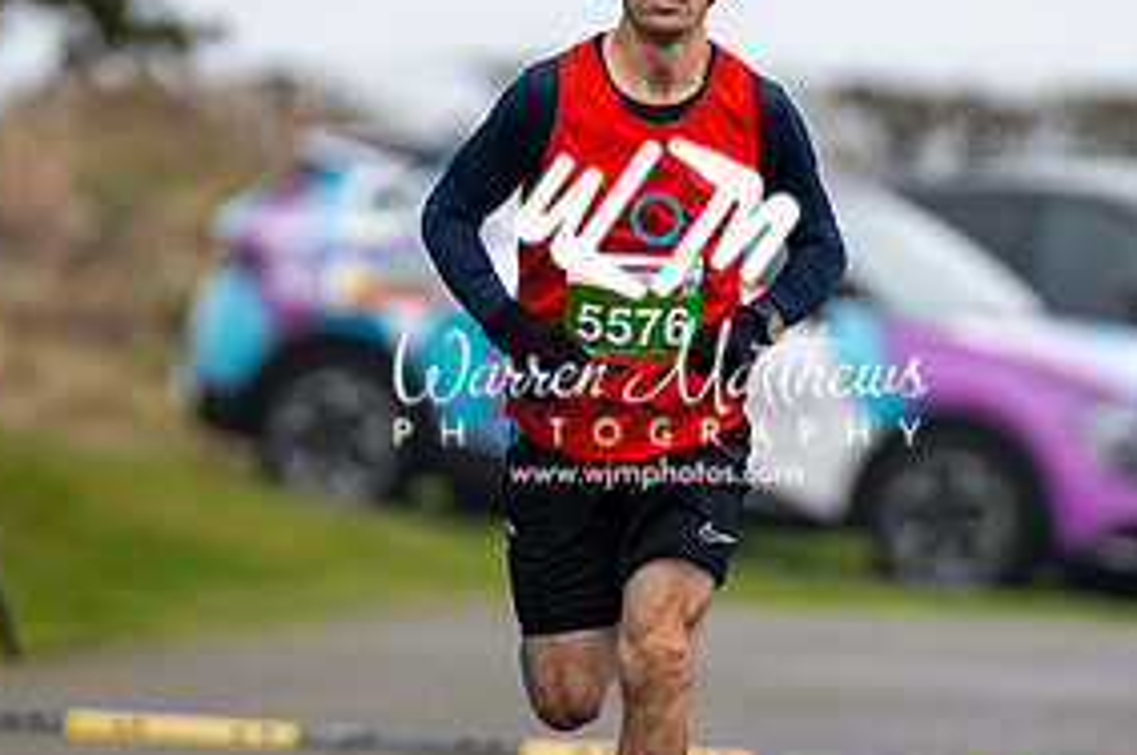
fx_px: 29117
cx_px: 655
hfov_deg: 2.2
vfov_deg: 1.5
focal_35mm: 923
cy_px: 305
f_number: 2.8
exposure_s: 1/1600
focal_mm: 300
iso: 320
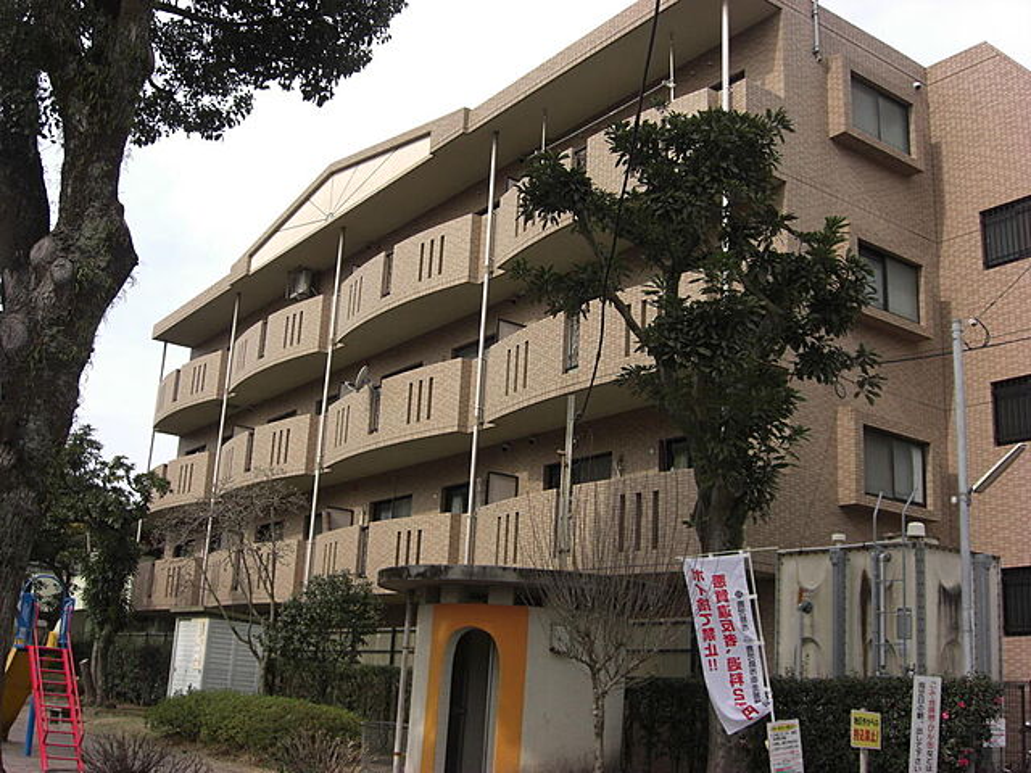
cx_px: 516
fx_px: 1132
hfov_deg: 49.0
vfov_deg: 37.7
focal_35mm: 38
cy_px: 386
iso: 80
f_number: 4
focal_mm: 7.9
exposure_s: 1/500
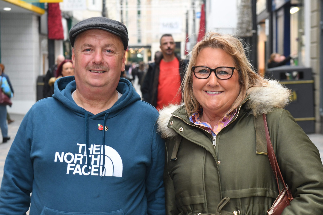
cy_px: 108
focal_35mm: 84
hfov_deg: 24.2
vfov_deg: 16.3
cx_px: 162
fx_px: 754
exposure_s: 1/250
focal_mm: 56
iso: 1250
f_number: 4
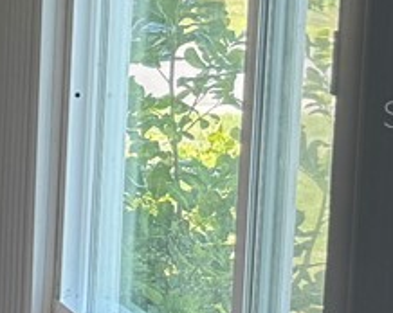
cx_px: -889
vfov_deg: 9.0
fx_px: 1999
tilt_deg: -5.7
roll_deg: +0.5
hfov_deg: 8.7
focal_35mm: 172
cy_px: 113
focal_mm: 6.76
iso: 80
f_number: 1.78
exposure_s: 1/120
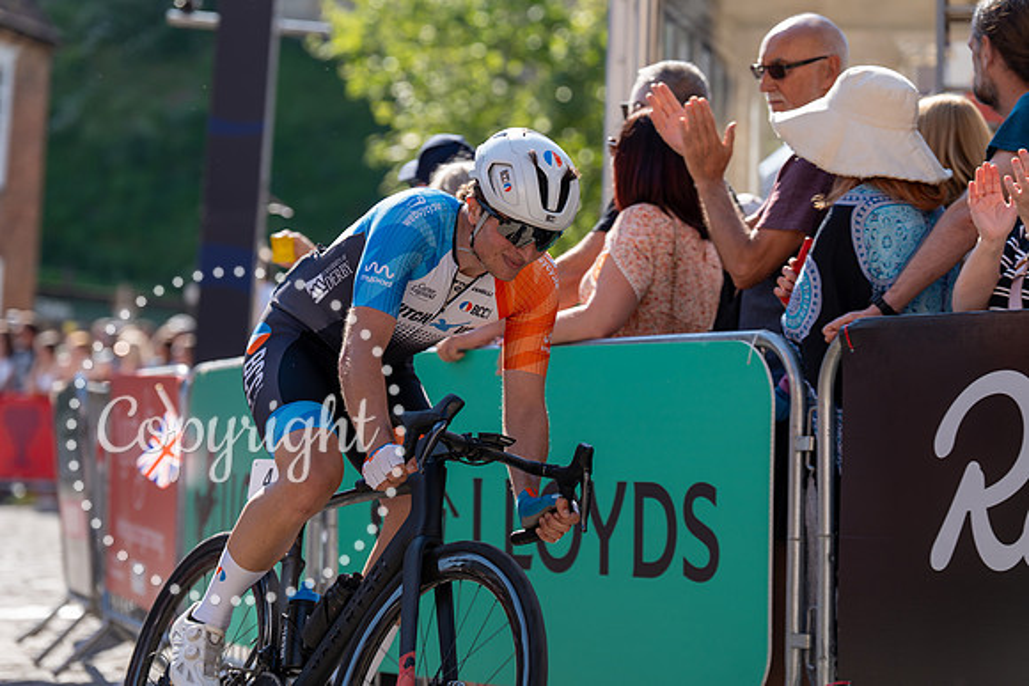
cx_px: 514
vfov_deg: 10.6
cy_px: 343
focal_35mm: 129
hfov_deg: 15.9
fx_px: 3688
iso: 200
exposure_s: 1/1000
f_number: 3.5
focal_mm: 129
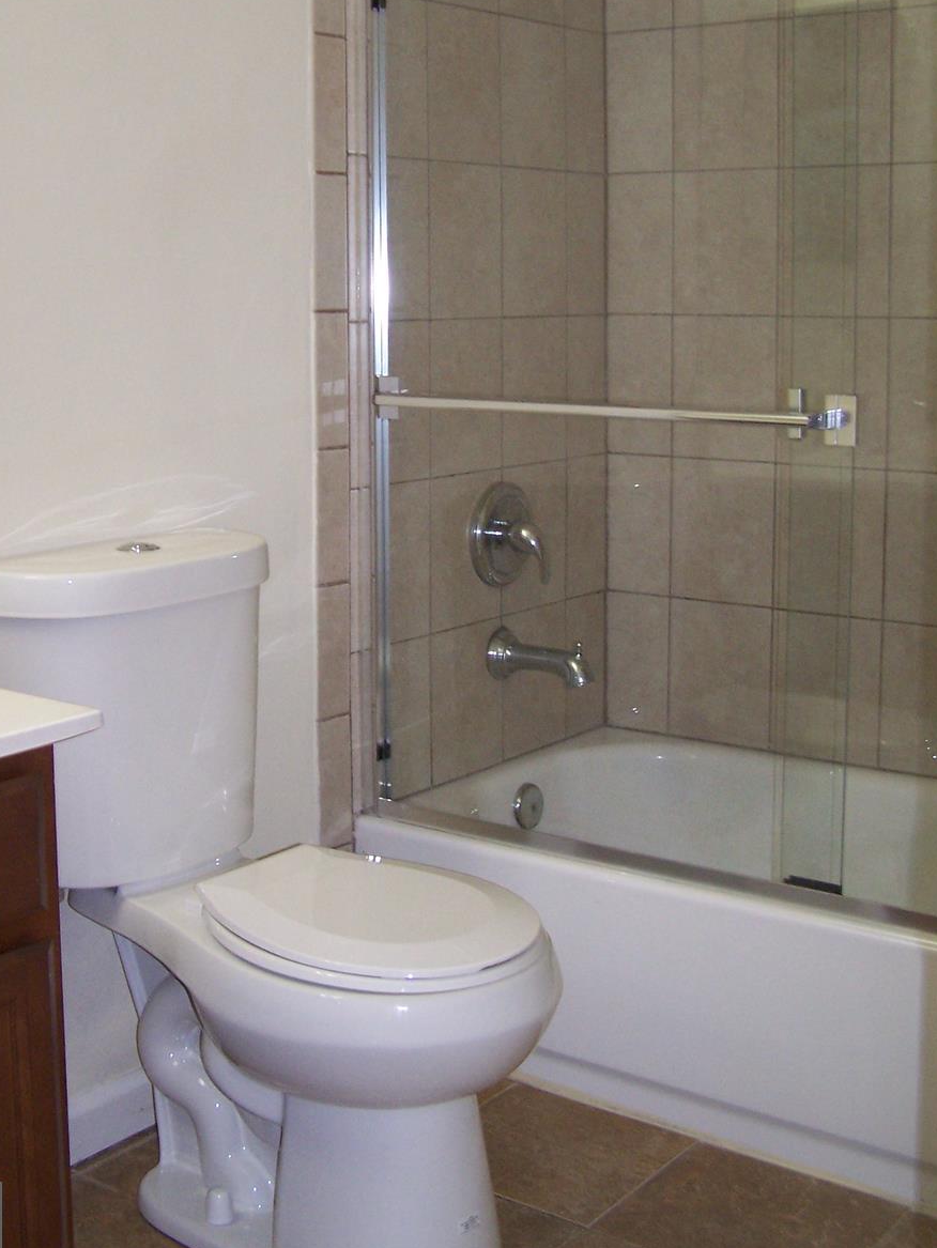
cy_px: 448
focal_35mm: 50
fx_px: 1804
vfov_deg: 37.9
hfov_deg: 29.0
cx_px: 351
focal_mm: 6.3
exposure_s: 1/60
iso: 140
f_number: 2.8
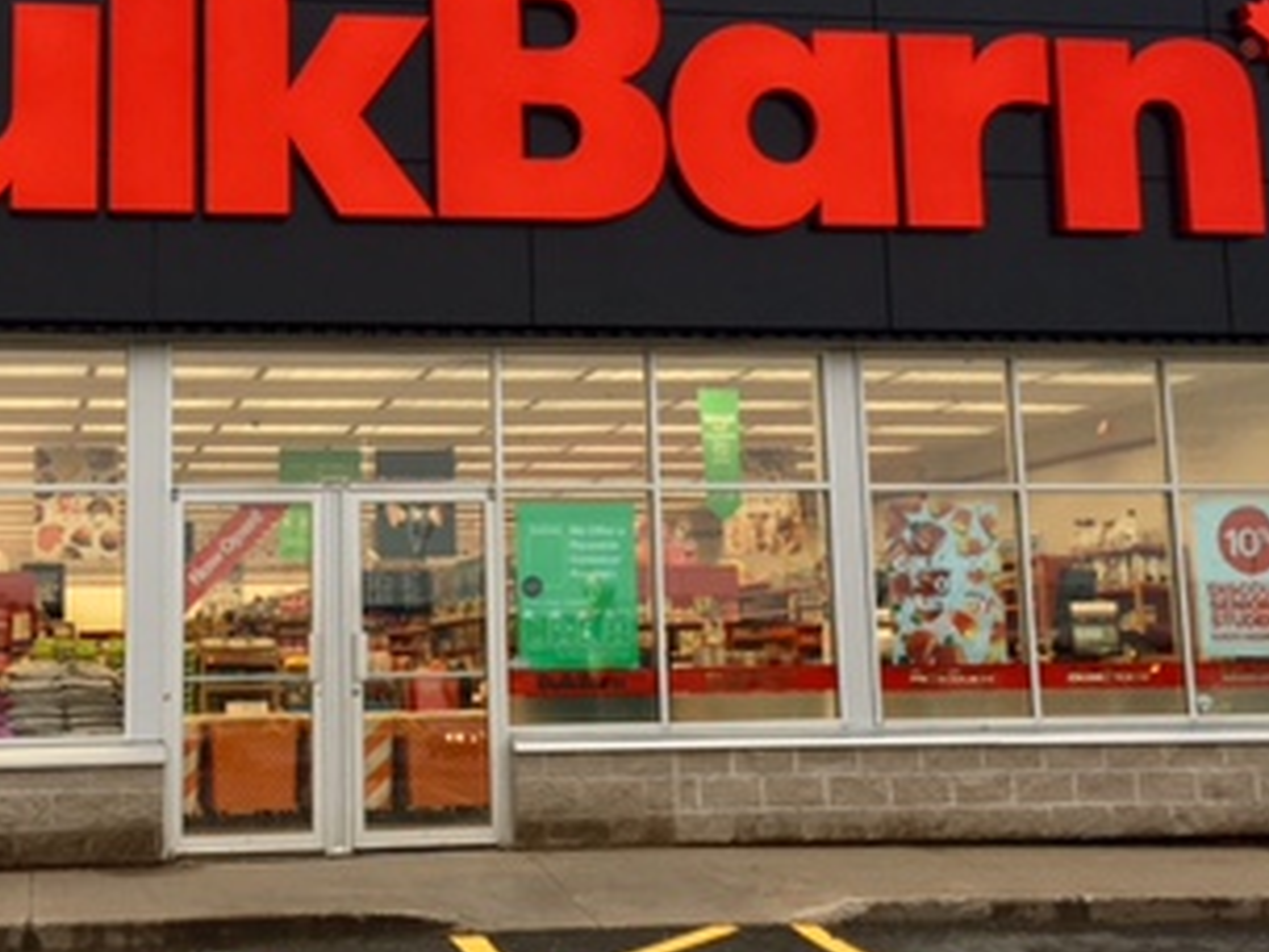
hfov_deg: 31.4
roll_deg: +0.9
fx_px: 2236
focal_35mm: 61
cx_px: 430
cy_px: 271
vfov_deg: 23.8
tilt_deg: +10.9
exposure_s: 1/120
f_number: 2.2
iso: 40
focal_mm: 4.15
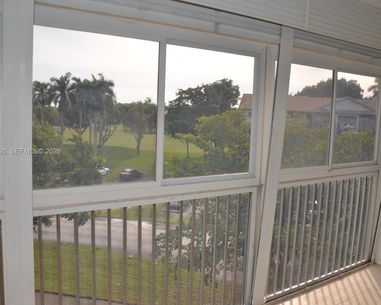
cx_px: 203
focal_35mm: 31
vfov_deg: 47.1
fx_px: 350
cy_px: 152
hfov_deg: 57.1
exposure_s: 1/250
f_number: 4
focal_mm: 18
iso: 110
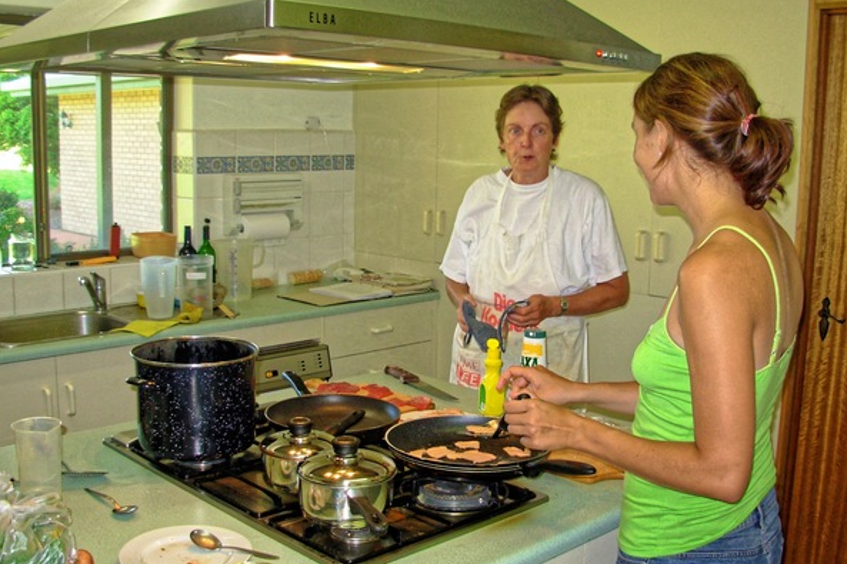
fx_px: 941
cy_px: 314
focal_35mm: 40
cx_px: 427
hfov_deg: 48.5
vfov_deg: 33.3
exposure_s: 1/32
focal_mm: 6.3
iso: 50
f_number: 2.9
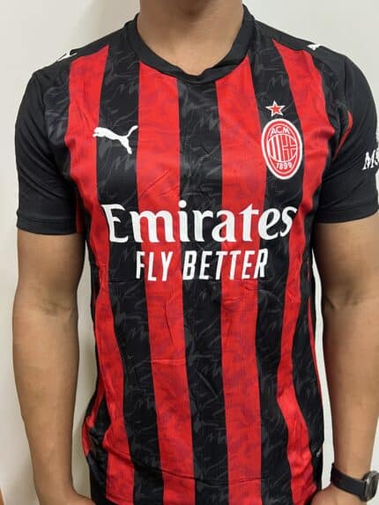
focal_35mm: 26
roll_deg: +0.0
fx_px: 379
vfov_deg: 67.3
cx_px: 190
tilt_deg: -16.1
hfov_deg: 53.1
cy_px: 252
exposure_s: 1/40
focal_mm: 5.7
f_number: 1.5
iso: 500
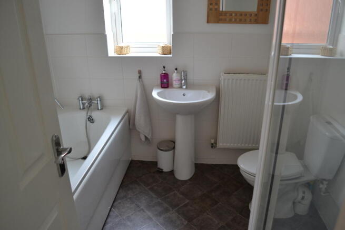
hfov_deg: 67.4
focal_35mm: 27
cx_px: 172
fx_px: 259
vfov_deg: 48.0
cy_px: 115
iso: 450
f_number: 3.5
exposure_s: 1/60
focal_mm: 18
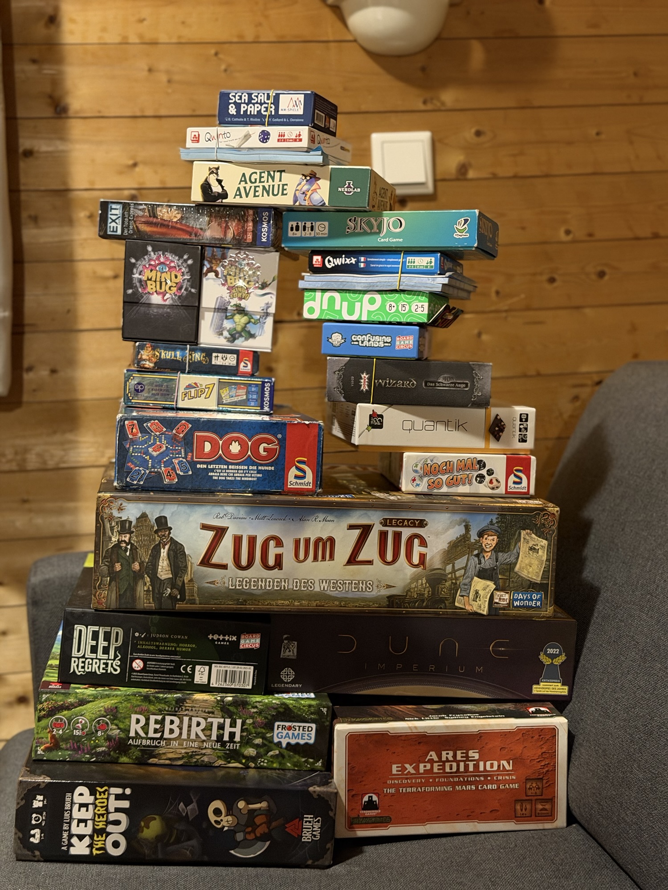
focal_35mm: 48
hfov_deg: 30.3
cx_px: 334
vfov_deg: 39.7
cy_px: 445
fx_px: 1235
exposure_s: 1/20
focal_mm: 6.76
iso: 640
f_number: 1.78
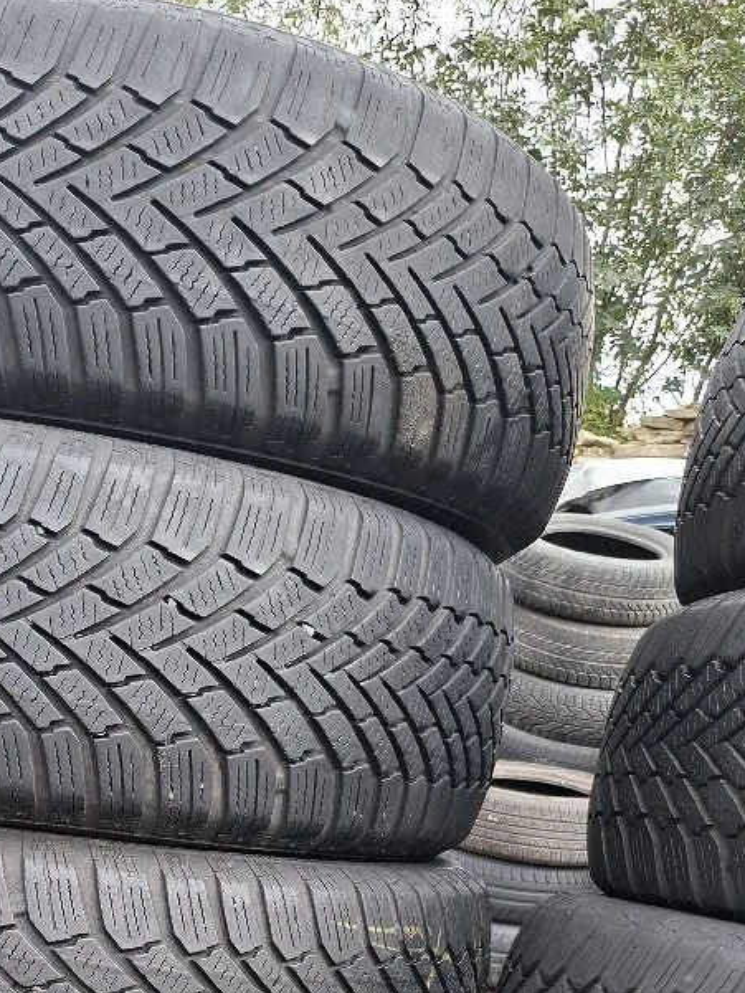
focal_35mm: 51
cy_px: 1096
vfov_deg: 32.8
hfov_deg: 27.8
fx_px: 1463
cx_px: 119
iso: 50
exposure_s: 1/217
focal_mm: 5.54
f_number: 1.8
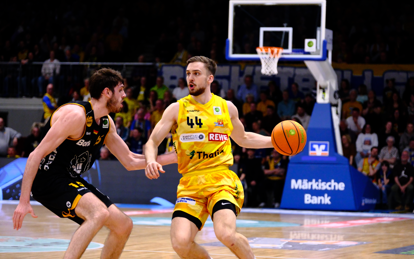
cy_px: 133
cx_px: 207
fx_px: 1512
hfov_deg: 15.6
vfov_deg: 9.8
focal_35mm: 134
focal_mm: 87.1
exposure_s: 1/1000
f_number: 2.8
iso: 4000
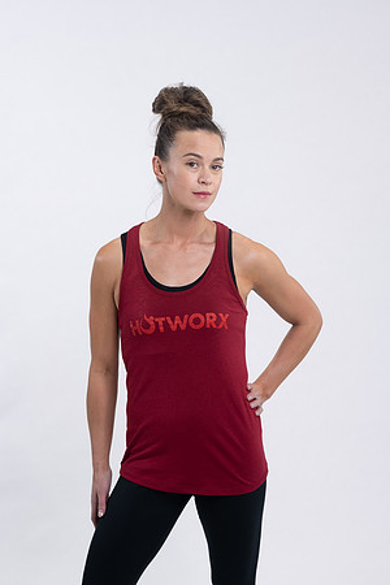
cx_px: 195
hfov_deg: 16.1
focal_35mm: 85
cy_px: 292
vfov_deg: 23.9
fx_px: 1381
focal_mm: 85
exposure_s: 1/125
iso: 200
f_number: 4
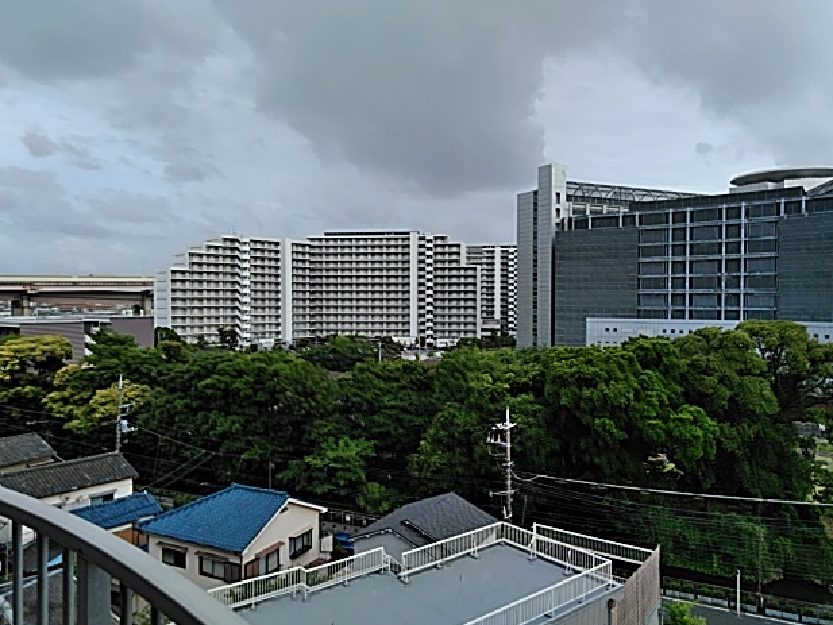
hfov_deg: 63.4
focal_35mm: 28
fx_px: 674
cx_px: 413
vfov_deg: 49.8
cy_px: 316
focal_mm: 3.46
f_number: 2.2
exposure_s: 1/562
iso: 60
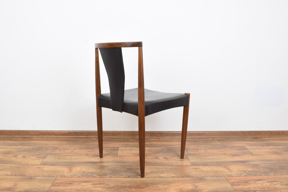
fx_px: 248
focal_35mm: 31
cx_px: 141
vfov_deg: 42.3
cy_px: 95
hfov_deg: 60.3
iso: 100
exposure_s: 4
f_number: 25
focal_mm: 20
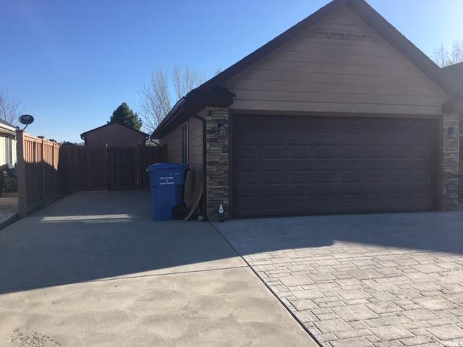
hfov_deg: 61.7
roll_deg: -0.4
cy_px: 174
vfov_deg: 48.2
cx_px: 232
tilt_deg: -2.2
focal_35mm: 29
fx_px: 388
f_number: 2.2
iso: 25
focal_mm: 4.15
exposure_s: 1/962
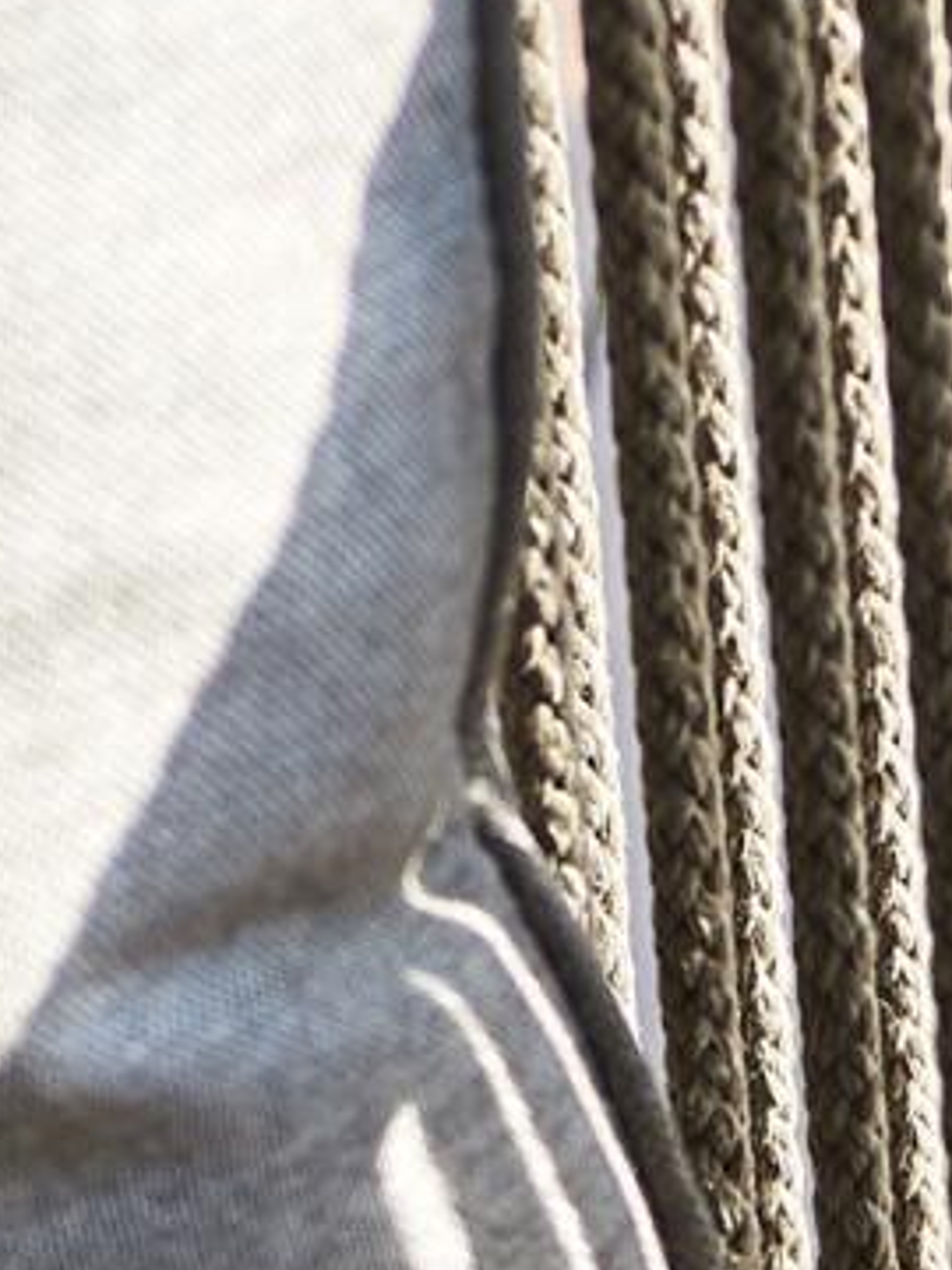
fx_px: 17564
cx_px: 1216
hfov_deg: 3.1
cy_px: 2007
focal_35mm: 479
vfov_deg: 4.1
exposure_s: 1/160
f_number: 4.5
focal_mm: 70
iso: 100
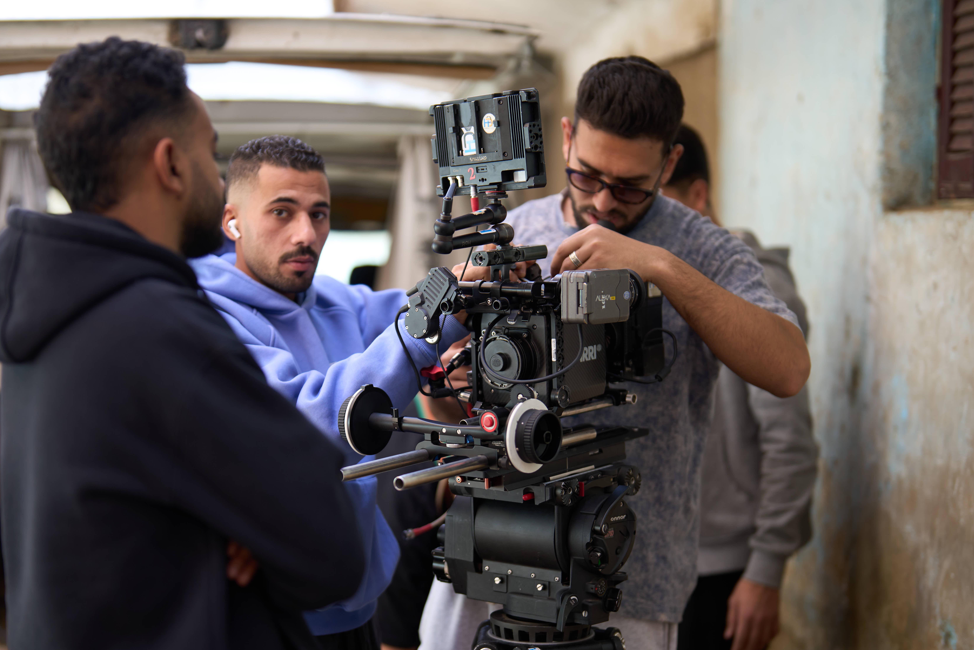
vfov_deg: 19.2
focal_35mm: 71
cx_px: 429
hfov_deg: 28.4
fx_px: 1921
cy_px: 384
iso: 100
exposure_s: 1/500
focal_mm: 50
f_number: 1.2
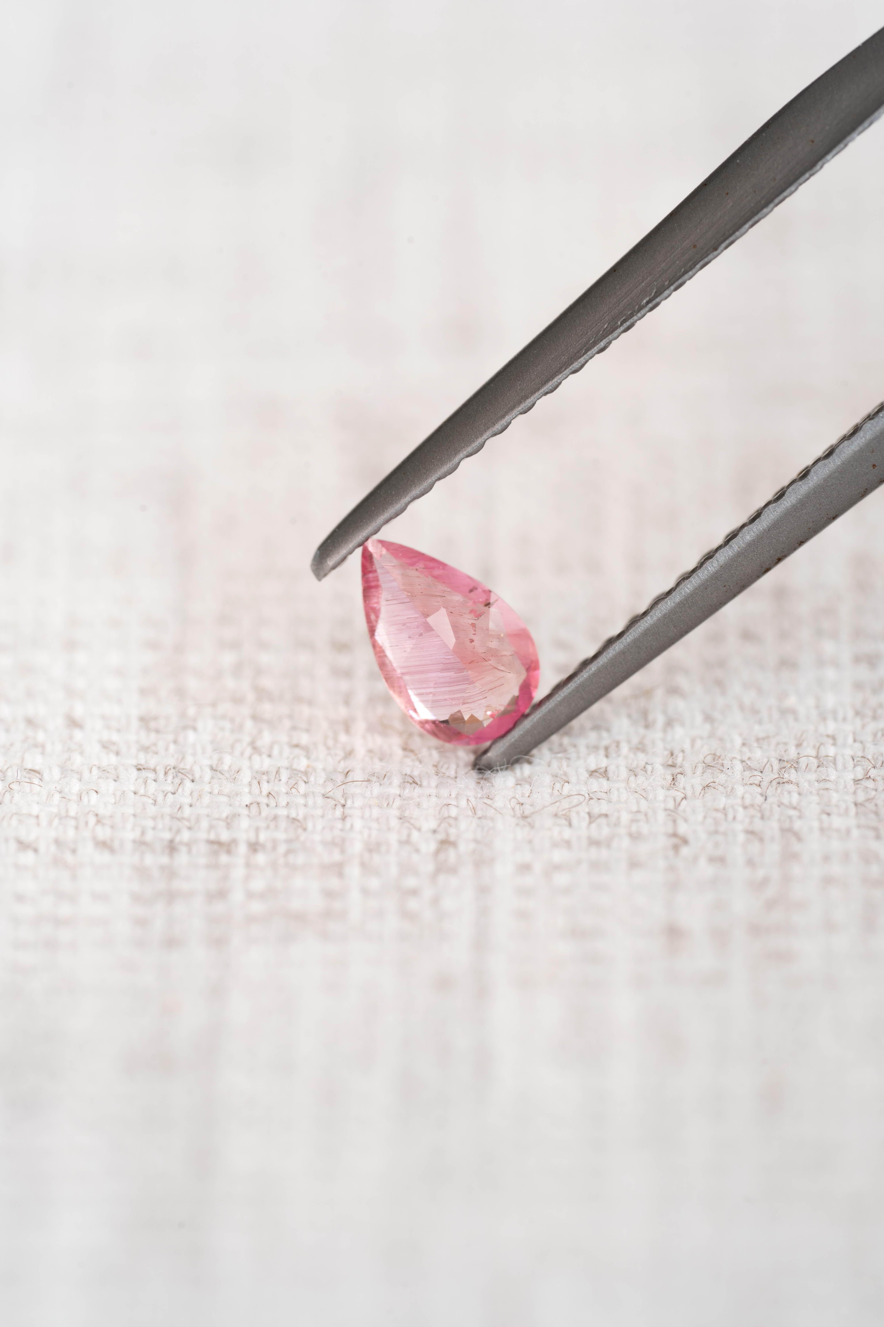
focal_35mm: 90
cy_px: 664
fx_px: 3315
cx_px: 442
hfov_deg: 15.2
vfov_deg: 22.6
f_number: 8
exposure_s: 1/2.5
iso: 100
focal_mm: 90
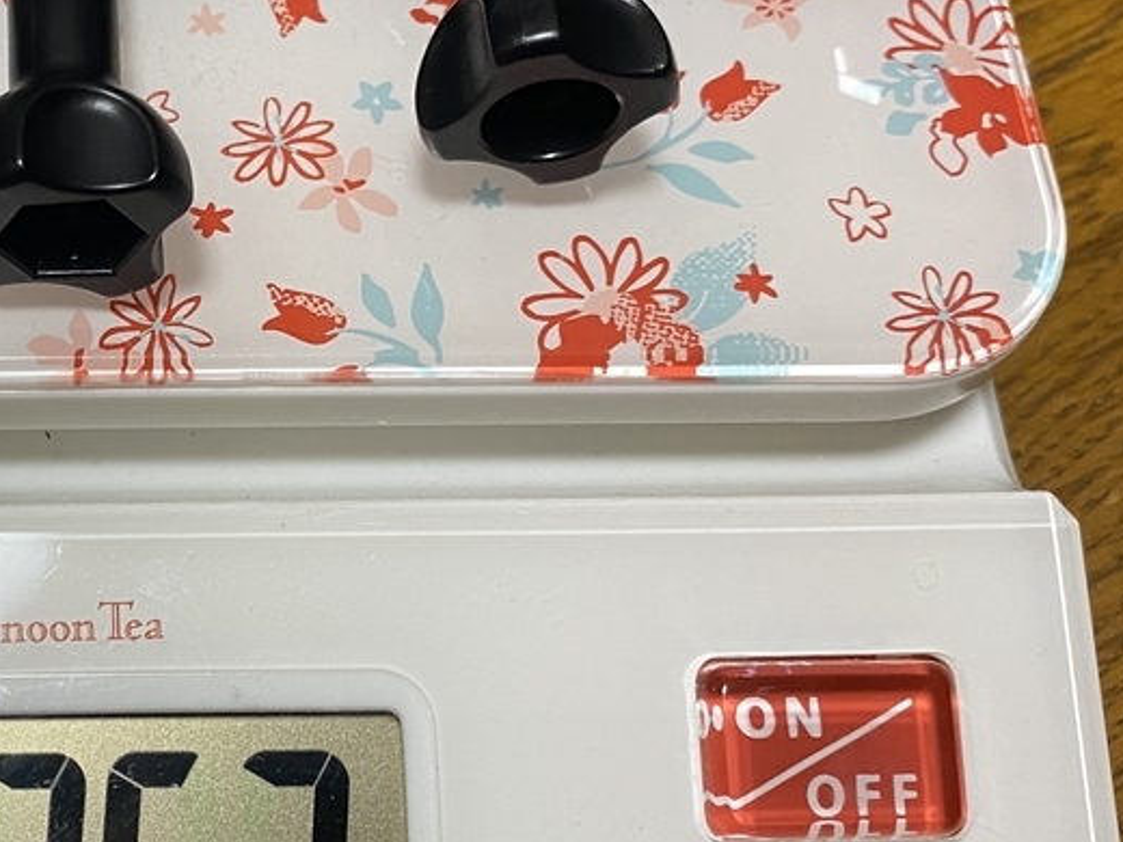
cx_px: 114
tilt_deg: -62.1
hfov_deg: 30.8
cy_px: 348
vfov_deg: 24.4
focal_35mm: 60
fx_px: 1946
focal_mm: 4.25
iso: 125
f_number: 1.8
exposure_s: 1/60
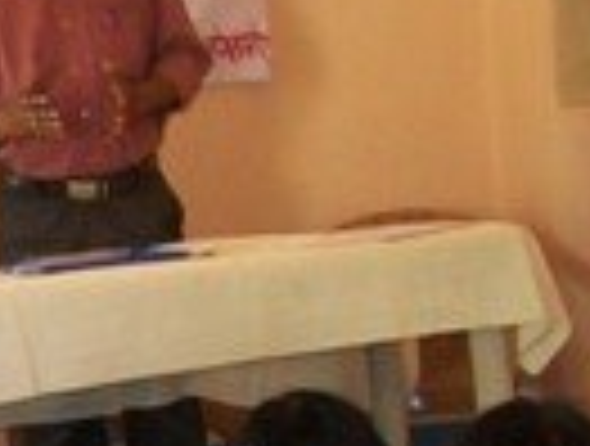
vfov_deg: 10.7
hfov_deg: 12.9
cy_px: 493
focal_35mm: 137
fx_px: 2341
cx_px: -513
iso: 160
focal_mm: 6
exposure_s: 1/30
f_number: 2.7
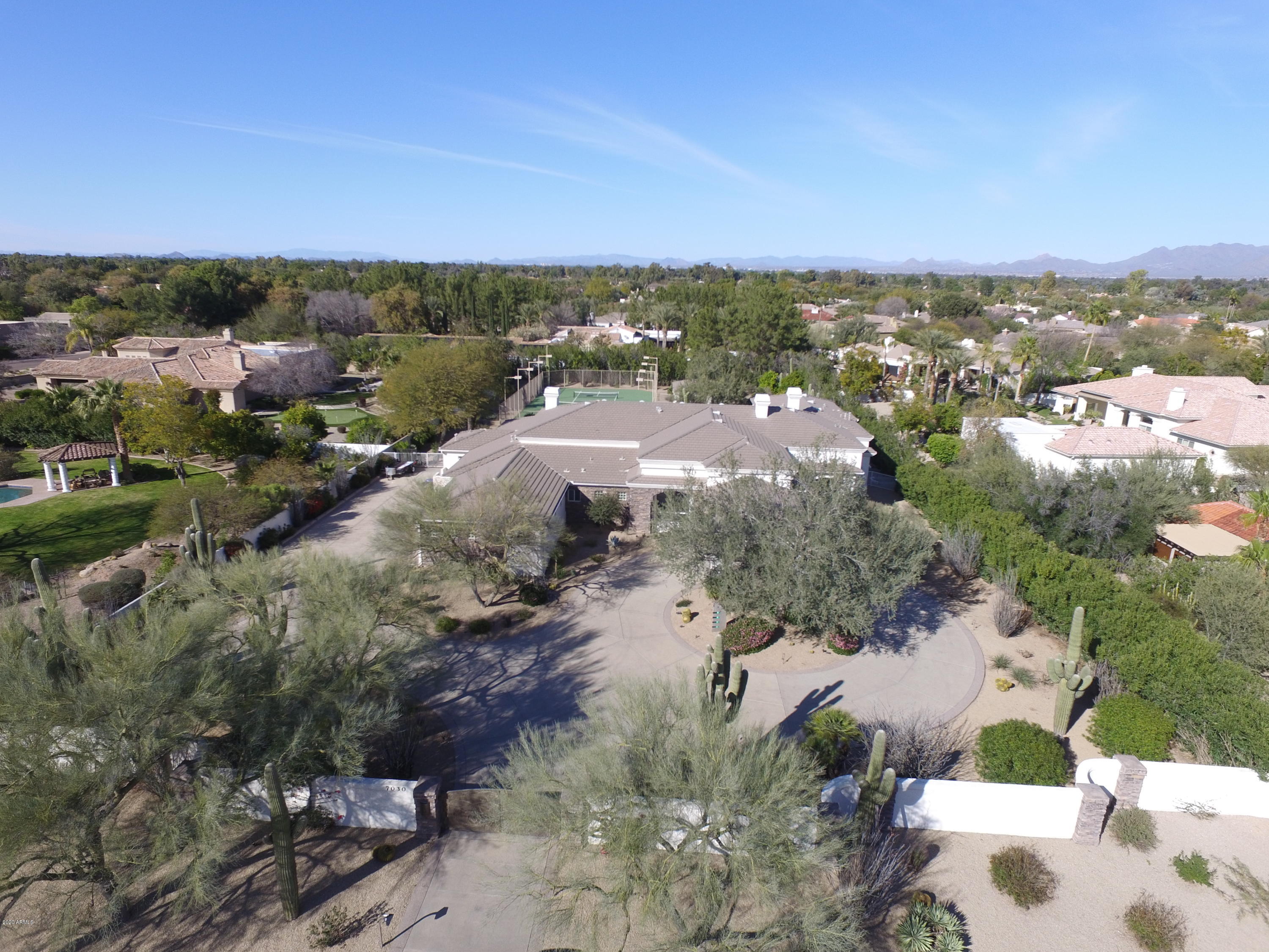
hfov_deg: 81.7
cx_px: 634
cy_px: 476
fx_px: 733
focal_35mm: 20
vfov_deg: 66.0
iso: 100
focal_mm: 3.61
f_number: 2.8
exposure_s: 1/919
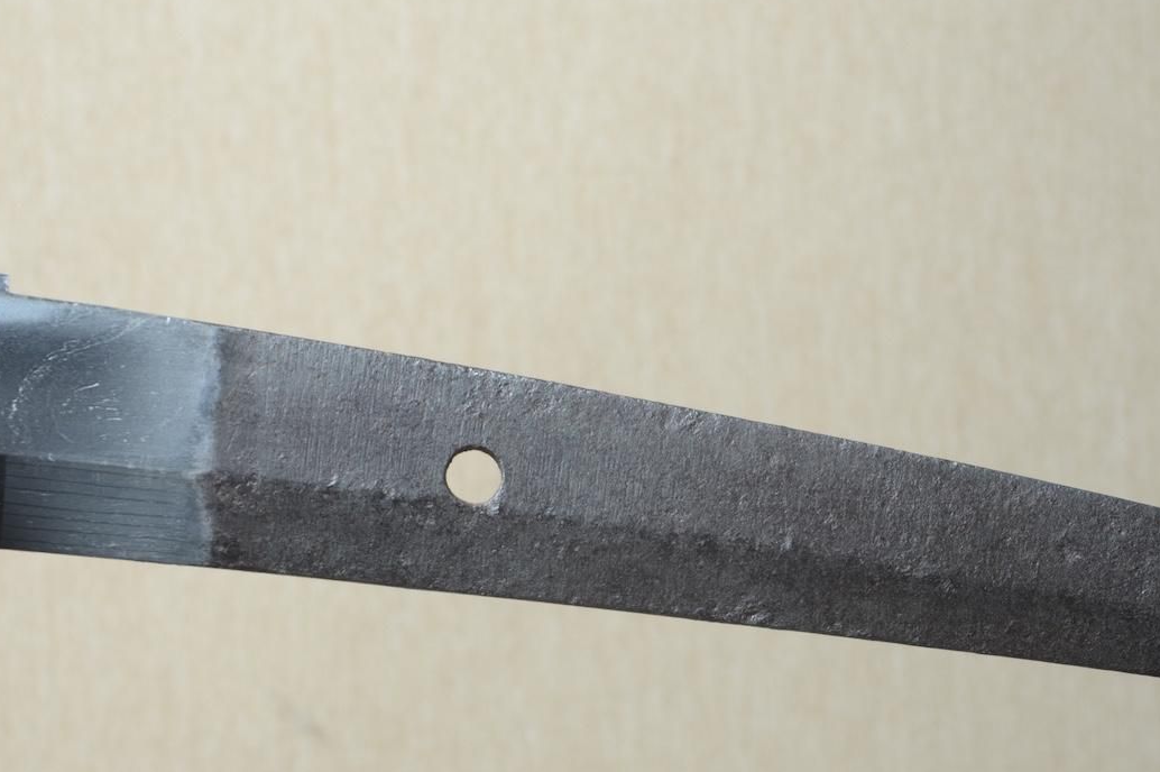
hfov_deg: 15.3
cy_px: 490
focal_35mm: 134
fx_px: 4315
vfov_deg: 10.2
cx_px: 647
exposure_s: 1/2
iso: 400
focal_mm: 66
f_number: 11
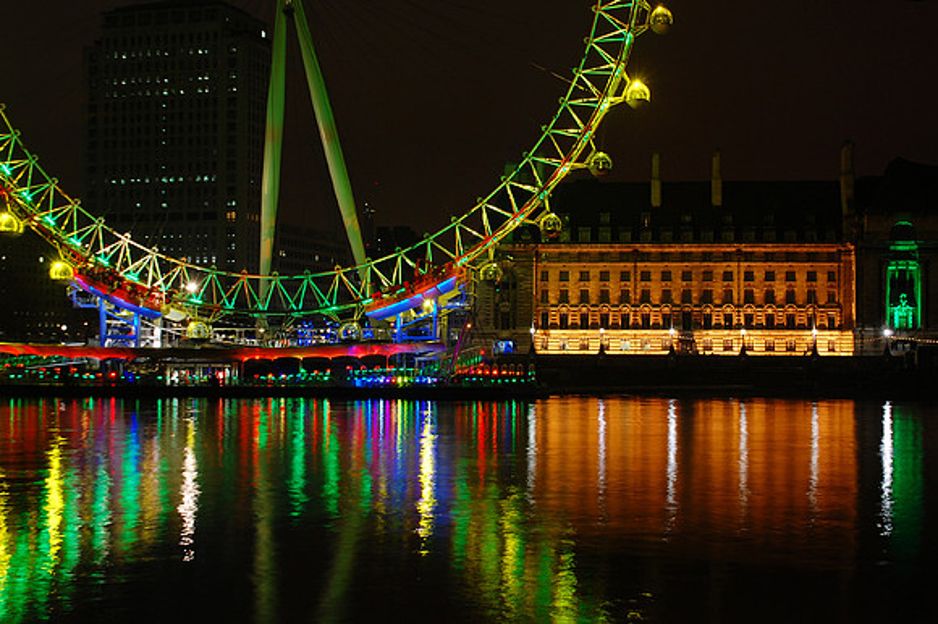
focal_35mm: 52
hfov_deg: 37.9
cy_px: 312
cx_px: 469
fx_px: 1367
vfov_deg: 25.7
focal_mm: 35
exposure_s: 2
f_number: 8
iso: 200
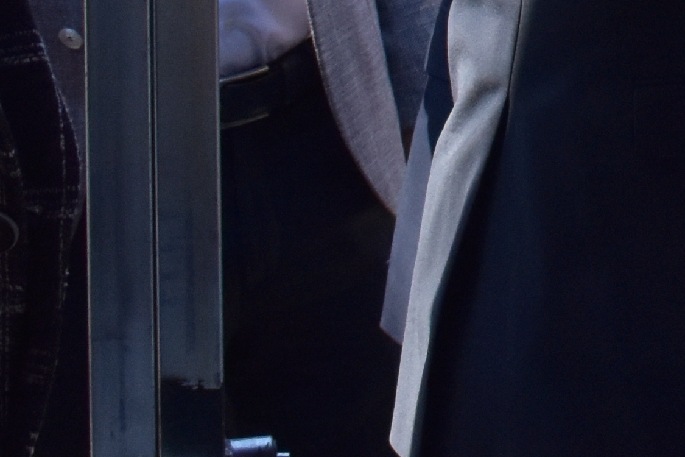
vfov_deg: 8.0
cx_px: 1147
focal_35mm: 160
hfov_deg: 12.0
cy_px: -614
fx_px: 3044
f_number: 11
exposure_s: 1/500
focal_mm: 20
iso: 1000
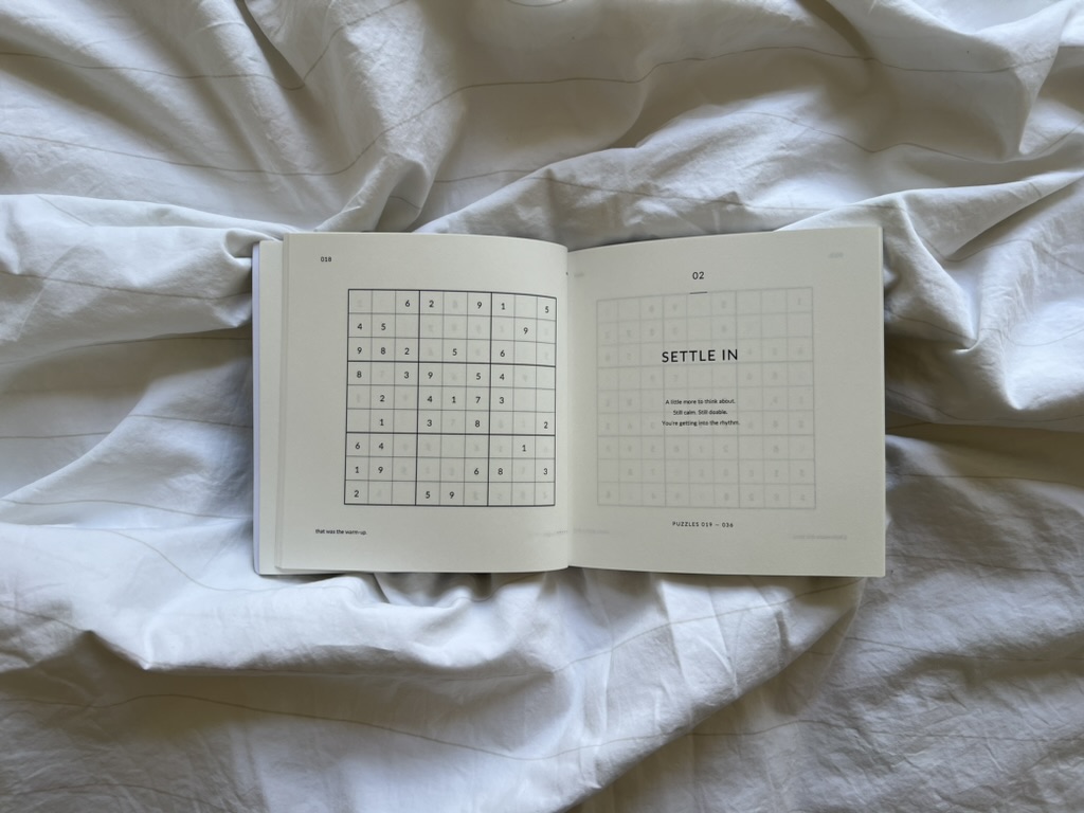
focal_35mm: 26
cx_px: 542
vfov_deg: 53.1
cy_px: 406
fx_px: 814
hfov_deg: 67.3
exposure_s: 1/132
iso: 32
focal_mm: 5.7
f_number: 1.5
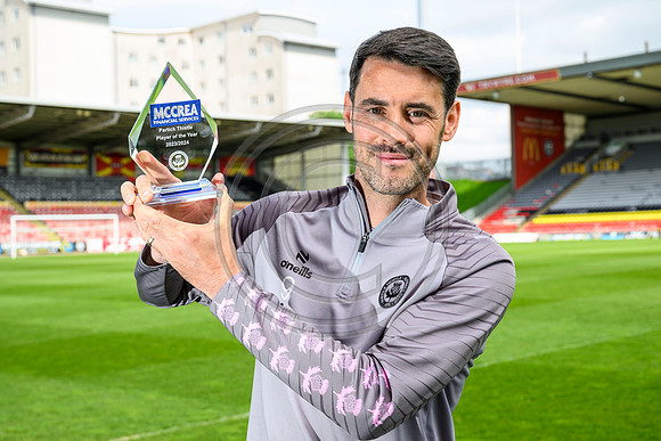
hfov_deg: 35.6
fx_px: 1028
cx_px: 330
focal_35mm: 56
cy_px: 220
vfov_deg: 24.2
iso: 160
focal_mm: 56
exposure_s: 1/160
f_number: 7.1
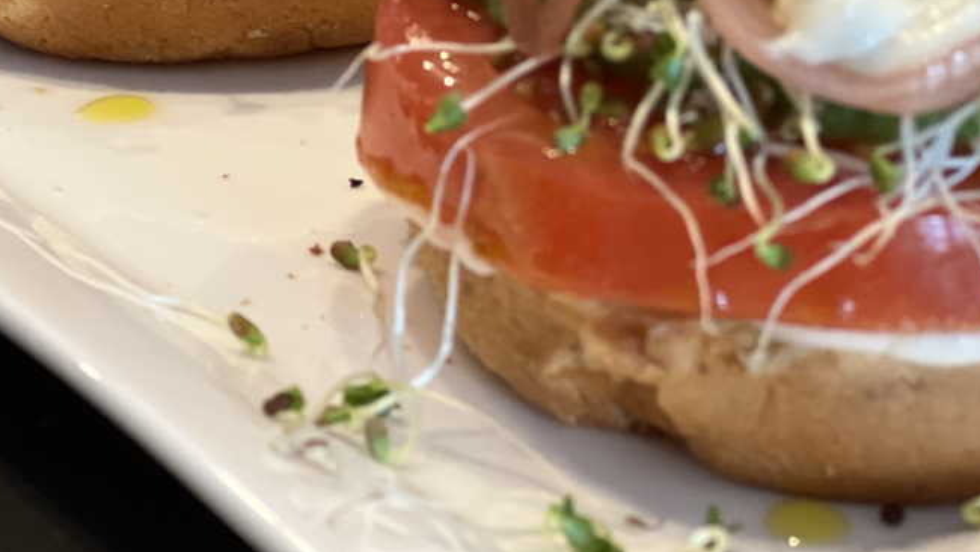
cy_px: 15
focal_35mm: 129
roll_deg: -2.4
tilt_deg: -21.2
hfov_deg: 16.6
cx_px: 571
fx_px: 3353
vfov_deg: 9.4
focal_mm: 9
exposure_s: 1/40
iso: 320
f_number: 2.8
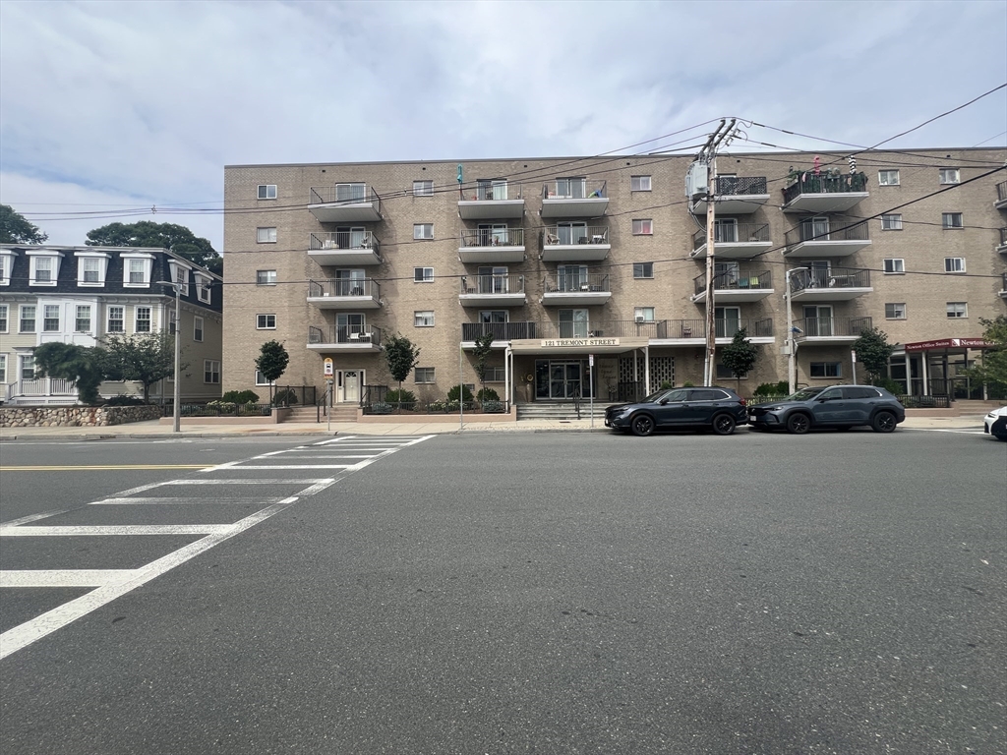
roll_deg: +1.4
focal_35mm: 13
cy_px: 378
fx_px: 378
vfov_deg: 89.9
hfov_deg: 106.2
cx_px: 504
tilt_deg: +1.4
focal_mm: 1.57
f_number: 1.8
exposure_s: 1/1119
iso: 32
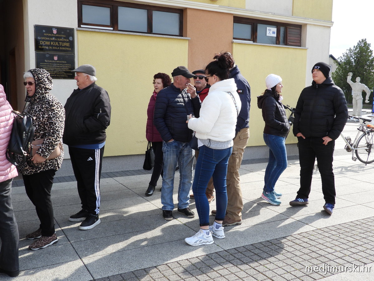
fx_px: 378
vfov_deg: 40.7
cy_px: 140
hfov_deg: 52.6
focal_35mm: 35
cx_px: 187
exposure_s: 1/500
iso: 100
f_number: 3.2
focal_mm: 6.3
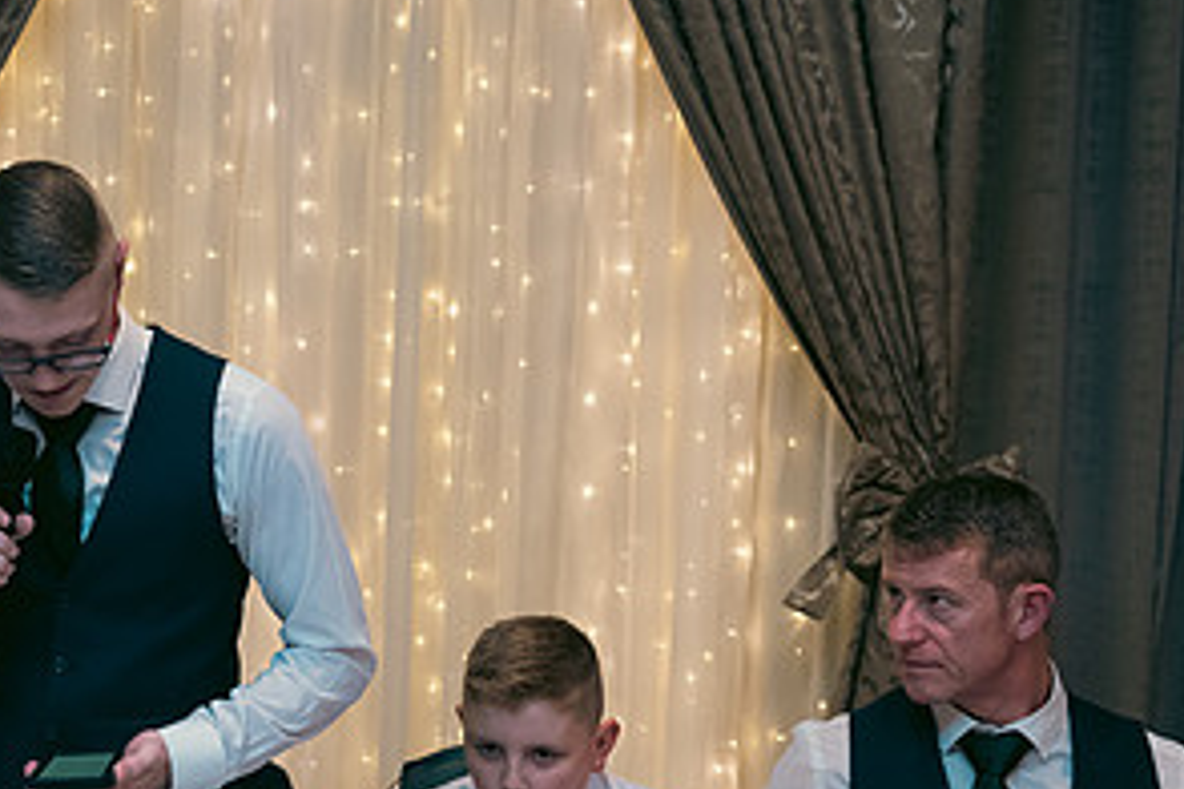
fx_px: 2203
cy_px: 457
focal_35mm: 67
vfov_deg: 20.3
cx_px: 141
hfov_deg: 29.0
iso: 800
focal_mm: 34
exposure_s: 1/160
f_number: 3.5
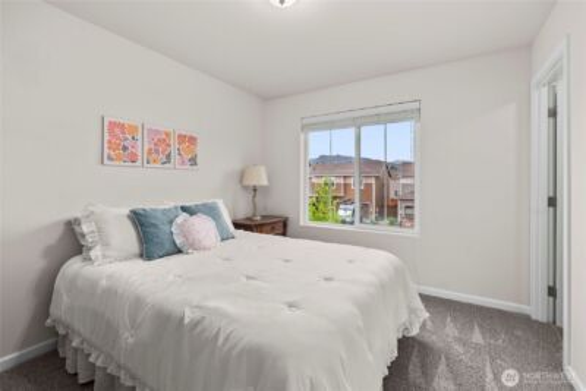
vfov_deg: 77.4
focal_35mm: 15
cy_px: 196
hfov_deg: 100.4
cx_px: 293
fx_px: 244
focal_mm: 15
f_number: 7.1
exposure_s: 1/10
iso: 1000
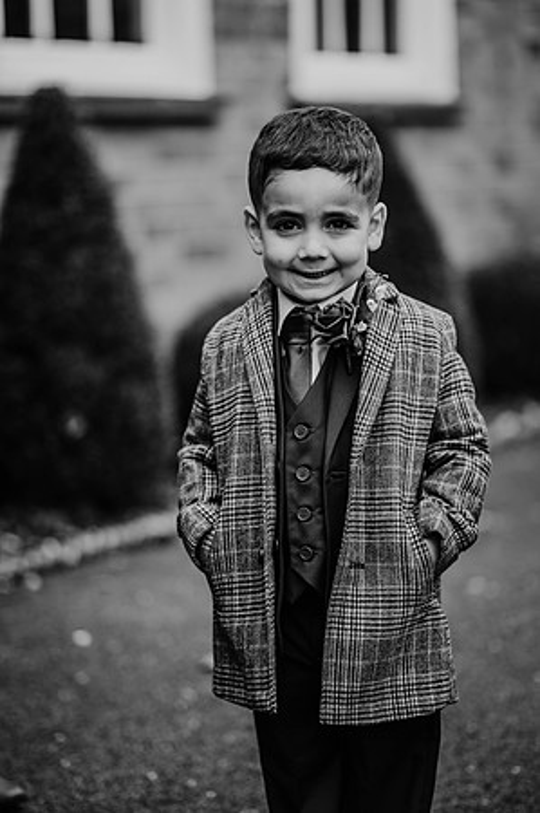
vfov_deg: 23.9
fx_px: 1917
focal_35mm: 85
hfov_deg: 16.0
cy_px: 406
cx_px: 270
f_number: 1.8
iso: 100
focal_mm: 85
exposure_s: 1/400
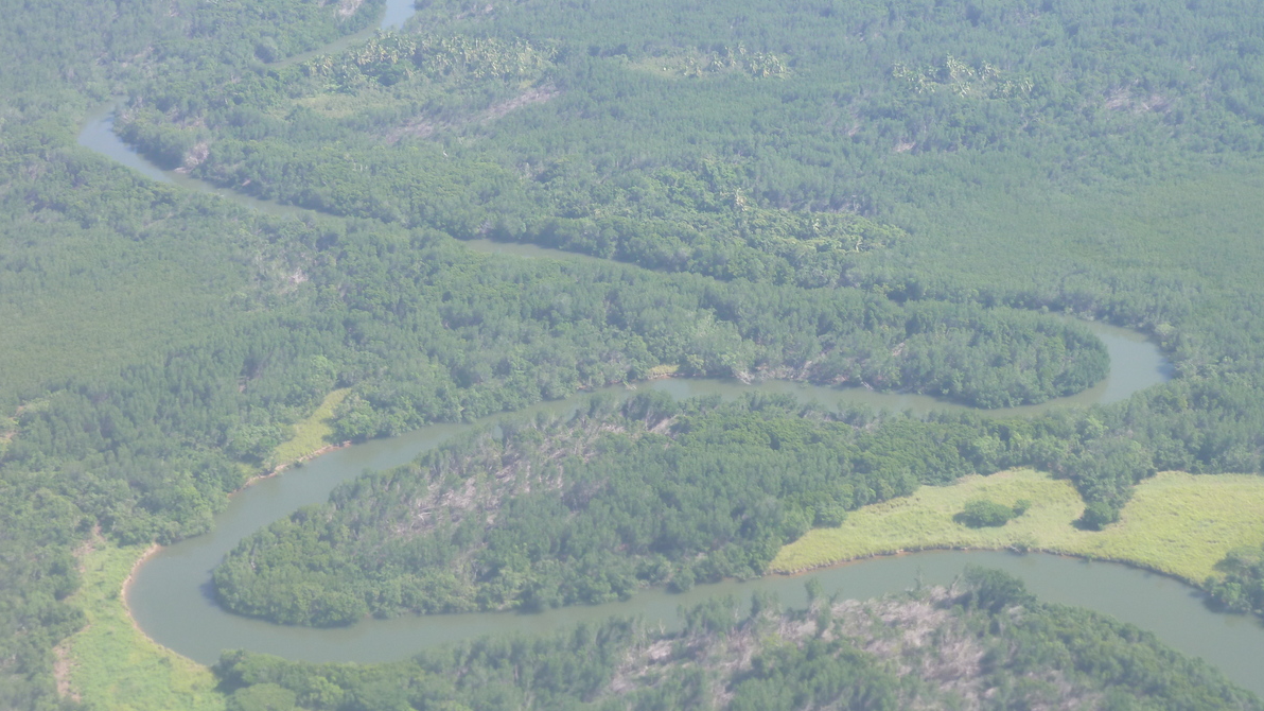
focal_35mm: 79
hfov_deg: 26.9
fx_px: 2647
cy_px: 294
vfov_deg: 15.3
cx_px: 632
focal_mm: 11.9
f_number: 4.1
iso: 80
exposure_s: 1/125
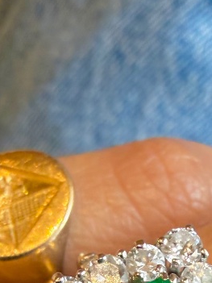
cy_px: 397
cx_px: 130
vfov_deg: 21.0
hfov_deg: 18.0
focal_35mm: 82
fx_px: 670
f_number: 2.2
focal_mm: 2.22
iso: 200
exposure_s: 1/50
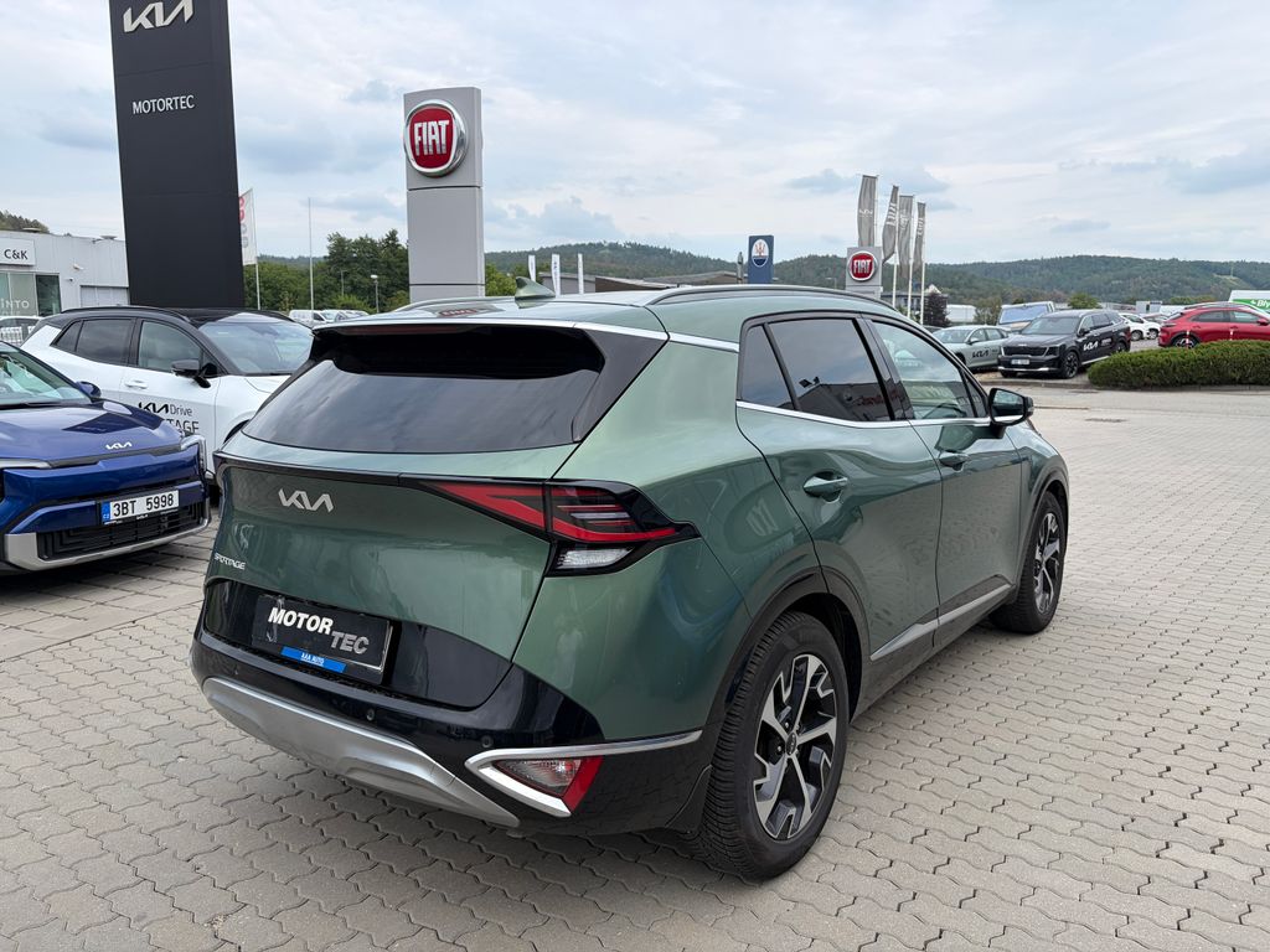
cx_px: 635
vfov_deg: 53.1
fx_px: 954
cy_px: 476
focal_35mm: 26
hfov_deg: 67.3
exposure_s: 1/1239
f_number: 1.6
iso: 50
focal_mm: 5.96
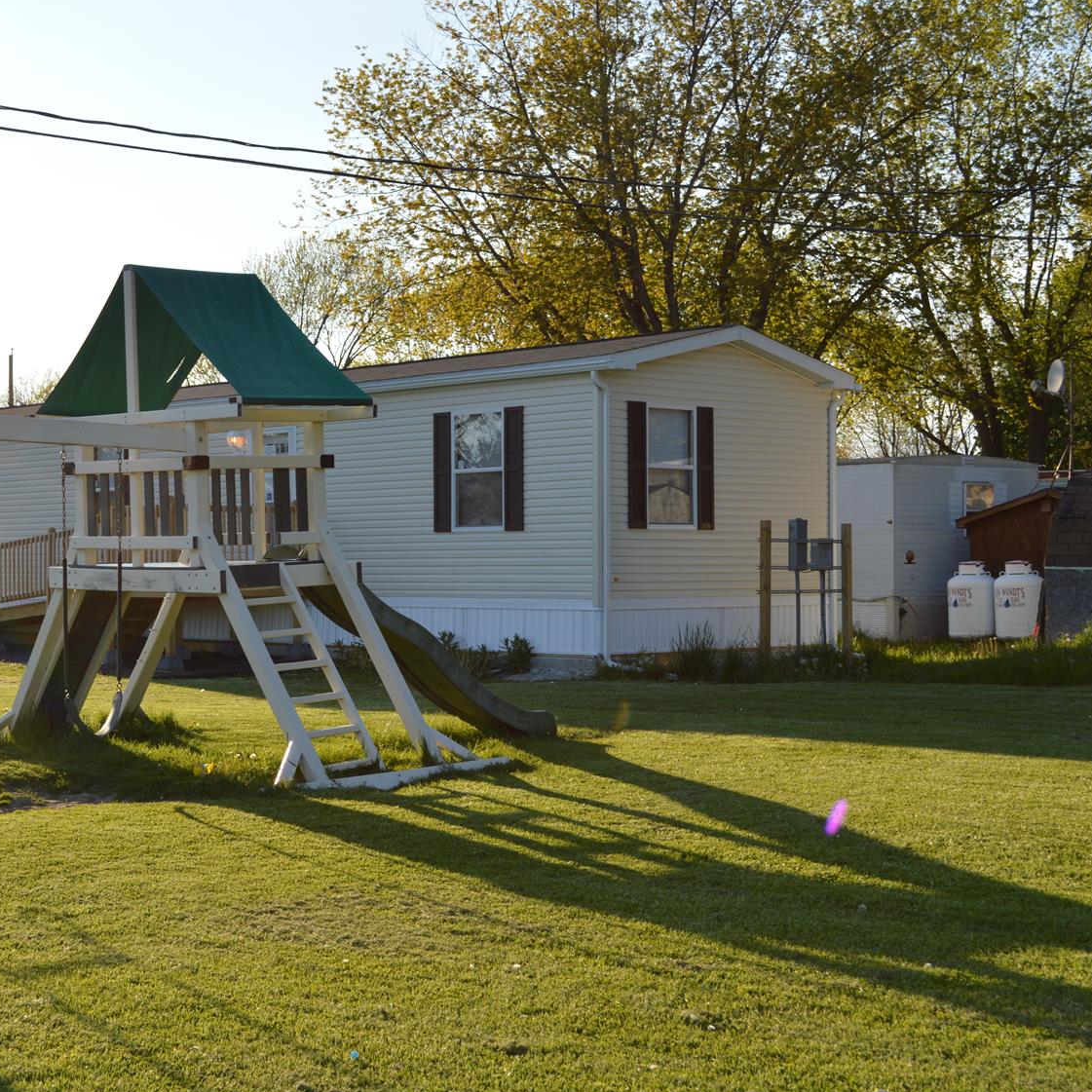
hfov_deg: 29.3
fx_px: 2070
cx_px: 343
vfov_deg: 29.5
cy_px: 572
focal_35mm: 58
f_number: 7.1
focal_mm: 28
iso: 100
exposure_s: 1/200
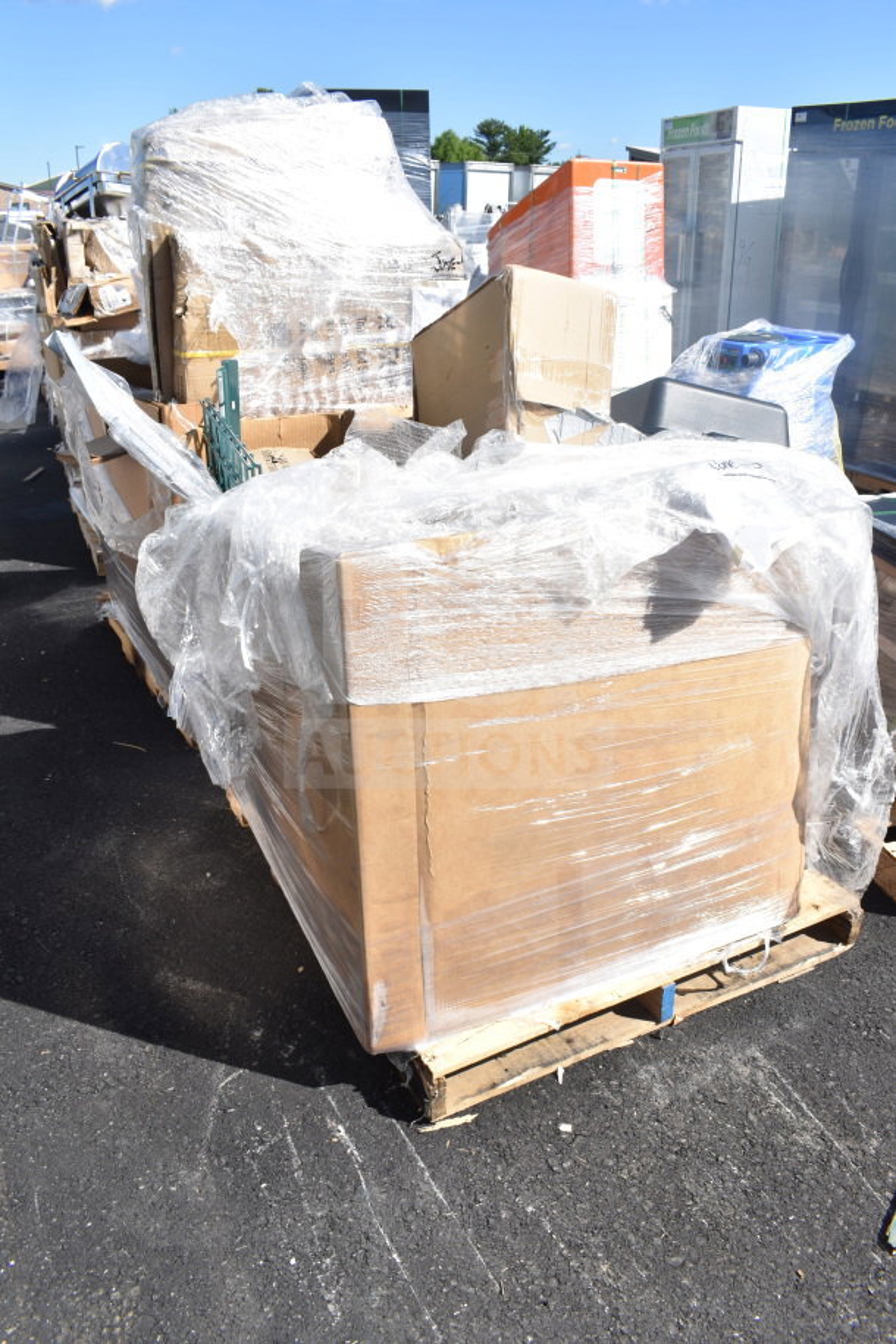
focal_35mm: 27
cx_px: 448
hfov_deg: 47.9
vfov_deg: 67.4
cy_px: 672
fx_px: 1008
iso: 200
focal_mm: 18
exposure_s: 1/320
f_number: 9
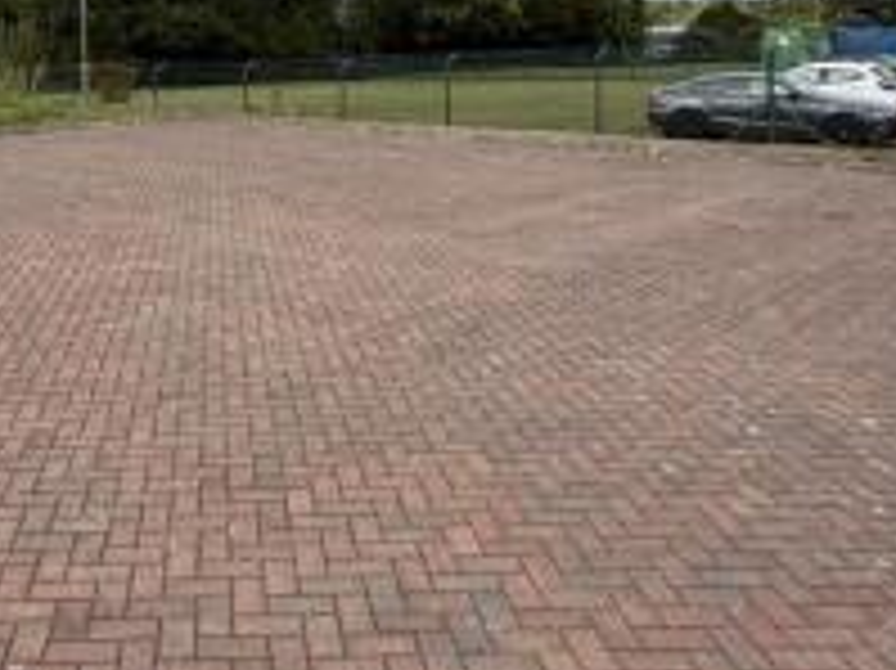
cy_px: 65
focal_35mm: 41
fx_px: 1061
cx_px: 250
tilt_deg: -1.8
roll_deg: +2.4
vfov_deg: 33.2
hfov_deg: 44.6
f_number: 2.2
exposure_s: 1/2841
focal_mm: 2.22
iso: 80
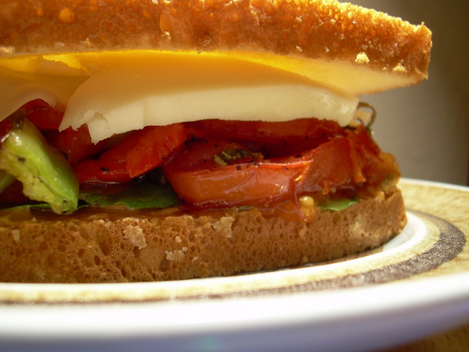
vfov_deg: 35.1
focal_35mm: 41
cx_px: 224
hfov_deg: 45.8
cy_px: 185
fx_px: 556
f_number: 2.8
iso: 55
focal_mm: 6.3
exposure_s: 1/2.8
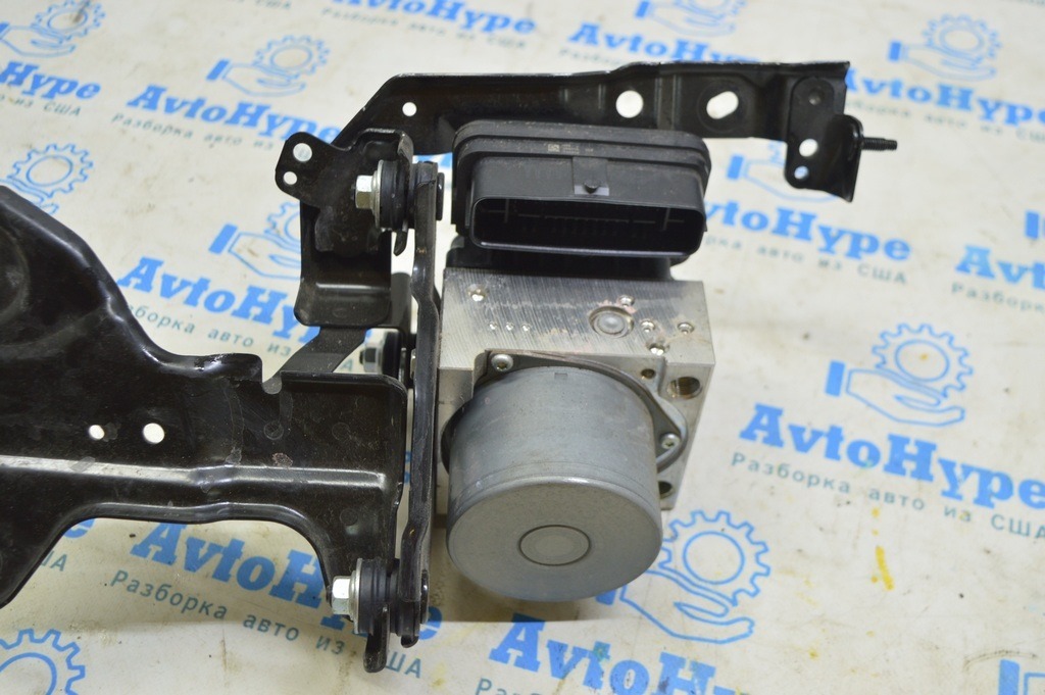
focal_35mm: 40
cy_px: 348
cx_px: 522
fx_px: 1175
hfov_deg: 48.0
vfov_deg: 33.0
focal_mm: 27
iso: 400
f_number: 5.6
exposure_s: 1/20
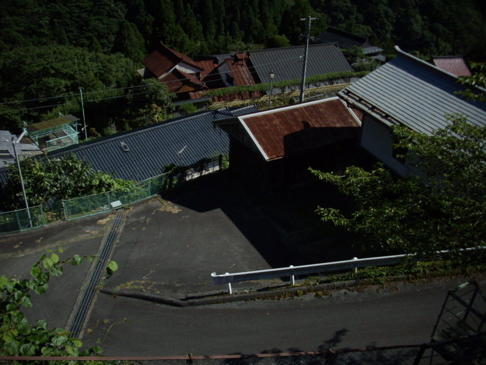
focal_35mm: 37
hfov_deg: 50.1
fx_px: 520
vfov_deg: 38.7
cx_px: 243
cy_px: 182
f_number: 5.6
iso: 80
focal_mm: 6.2
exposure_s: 1/400
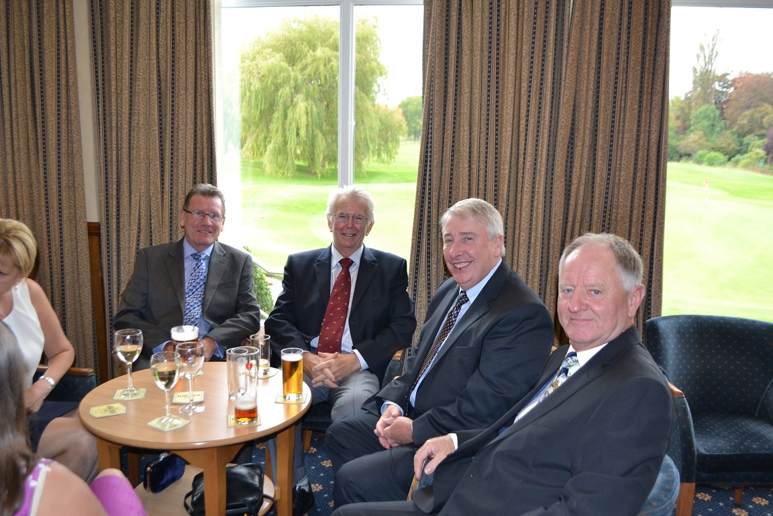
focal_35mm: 33
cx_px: 386
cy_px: 258
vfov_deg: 40.0
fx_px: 709
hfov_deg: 57.2
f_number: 4
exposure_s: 1/100
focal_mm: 22
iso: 400
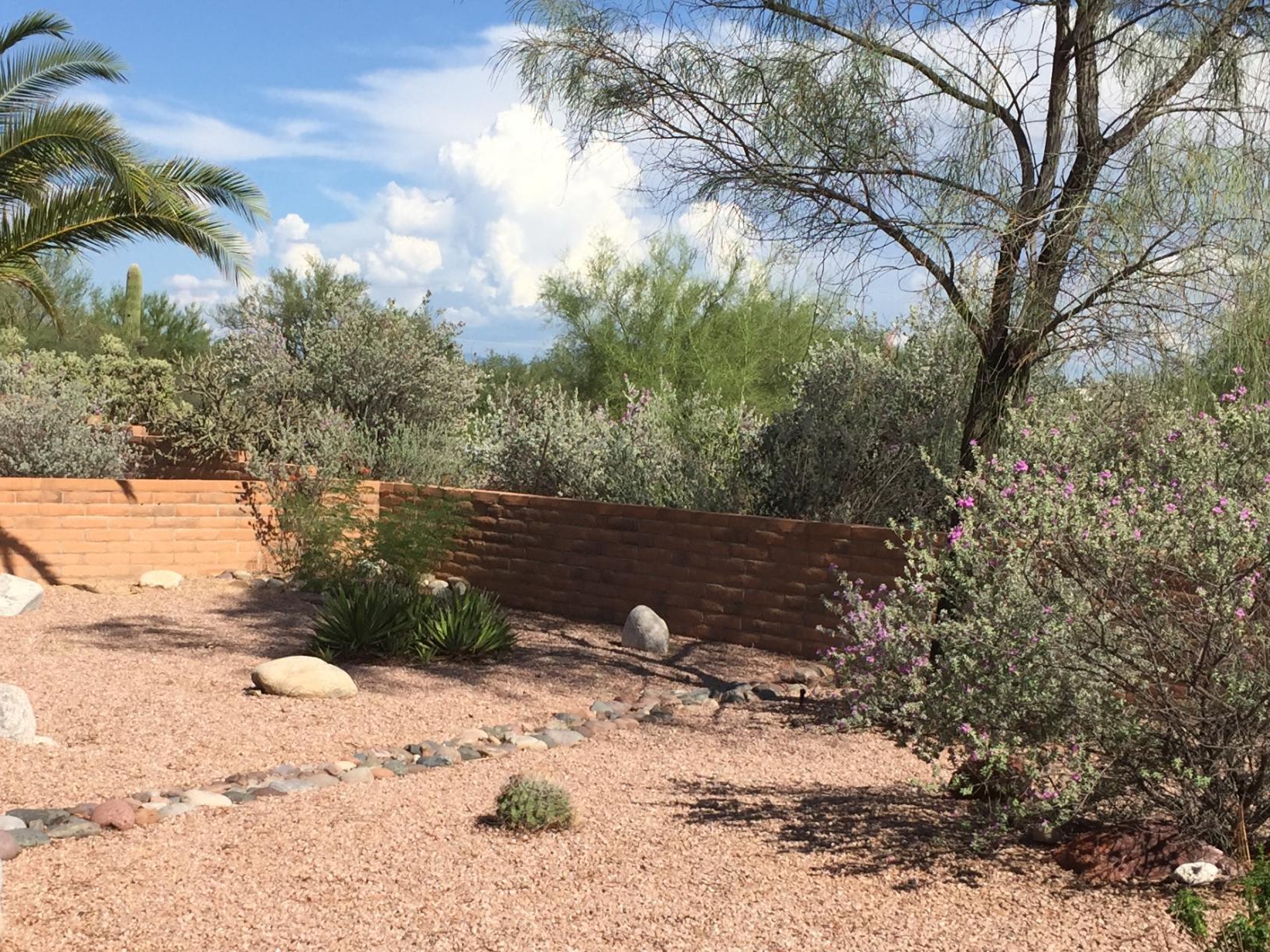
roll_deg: -3.2
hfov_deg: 36.0
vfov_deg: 27.3
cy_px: 647
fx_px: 1944
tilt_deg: -7.1
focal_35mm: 53
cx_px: 507
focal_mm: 4.15
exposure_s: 1/2326
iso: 32
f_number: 2.2
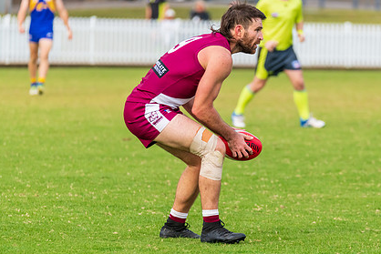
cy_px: 123
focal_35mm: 444
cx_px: 252
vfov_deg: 3.1
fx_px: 4700
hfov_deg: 4.6
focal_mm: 320
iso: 800
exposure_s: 1/1600
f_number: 5.6
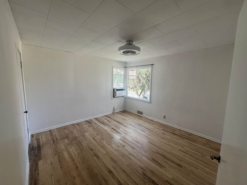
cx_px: 124
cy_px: 92
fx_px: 93
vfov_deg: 89.9
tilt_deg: -7.0
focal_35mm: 13
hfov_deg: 106.2
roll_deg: -1.1
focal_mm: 1.57
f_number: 1.8
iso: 50
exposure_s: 1/99
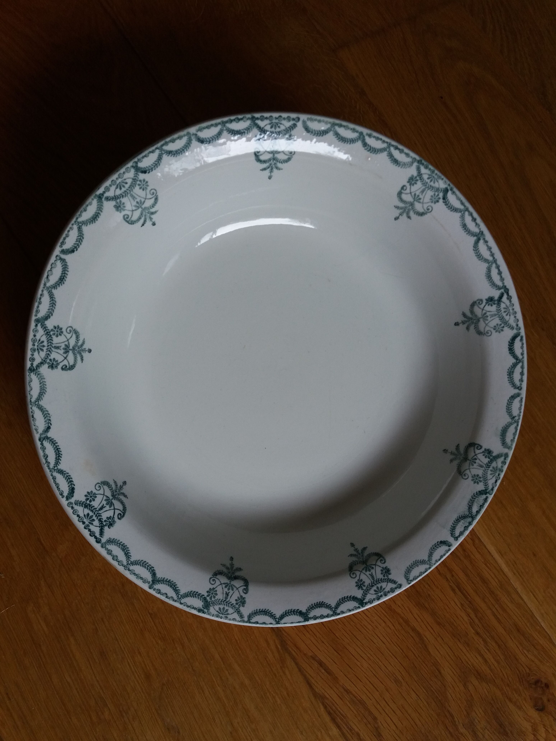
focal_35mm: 28
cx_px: 278
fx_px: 600
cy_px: 370
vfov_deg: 63.4
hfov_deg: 49.7
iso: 80
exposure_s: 1/100
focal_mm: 3.7
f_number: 1.9
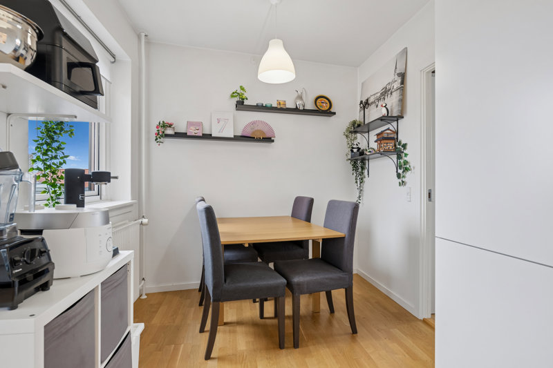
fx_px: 292
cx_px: 276
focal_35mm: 19
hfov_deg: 86.9
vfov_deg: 64.5
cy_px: 184
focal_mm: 19
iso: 160
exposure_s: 1/5
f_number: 8
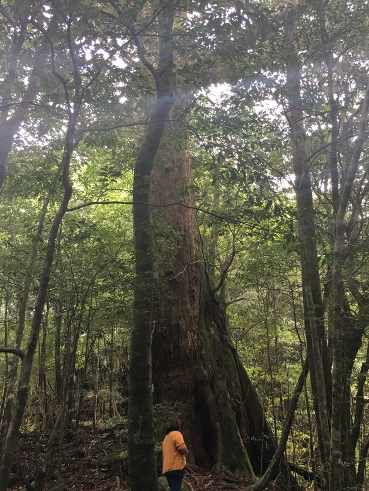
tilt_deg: +32.0
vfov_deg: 48.9
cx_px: 239
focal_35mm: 38
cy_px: 226
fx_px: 540
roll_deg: +3.6
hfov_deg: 37.4
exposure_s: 1/15
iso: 25
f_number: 2.2
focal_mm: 4.15
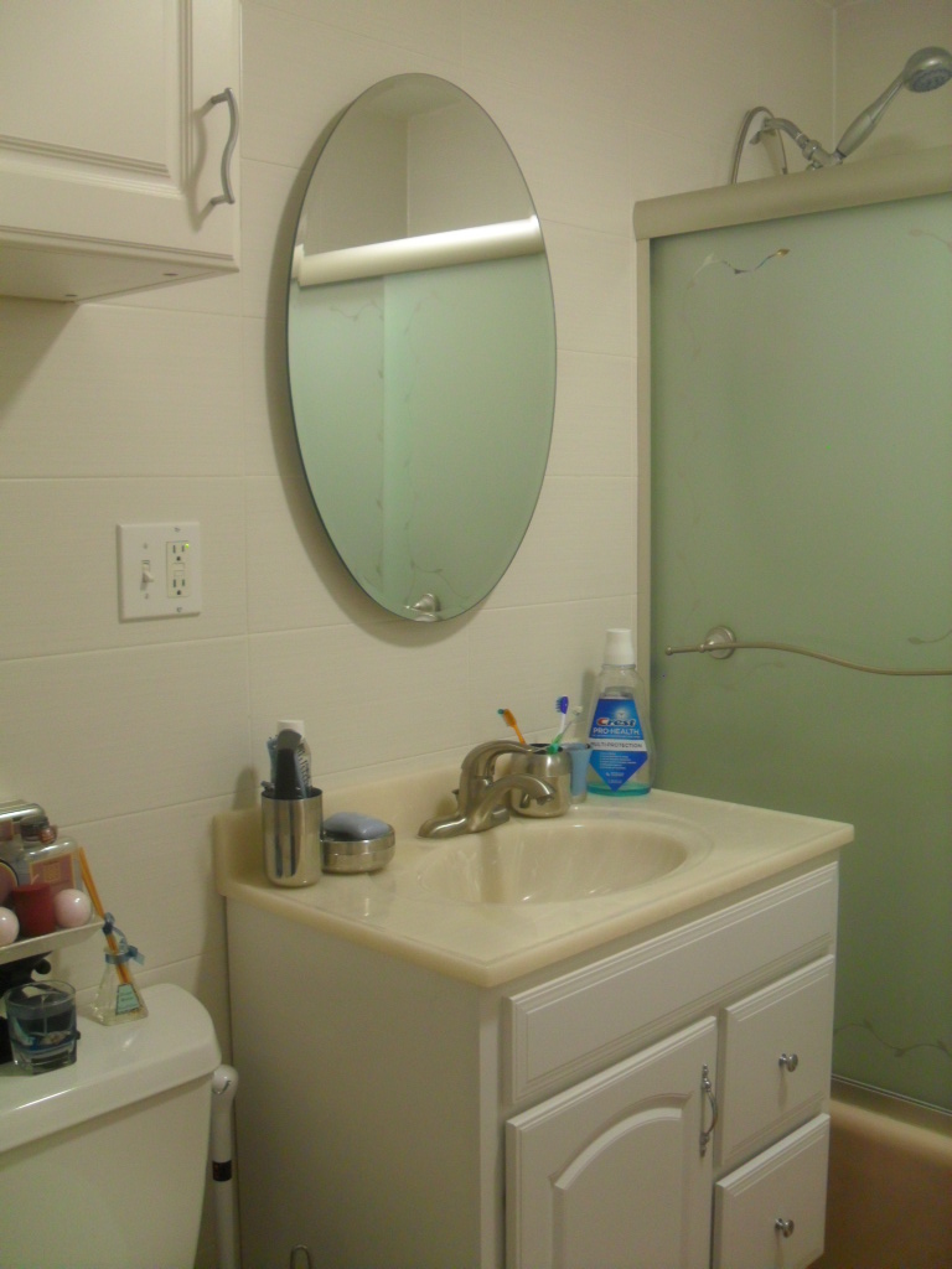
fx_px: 1283
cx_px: 476
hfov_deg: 40.7
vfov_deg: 52.6
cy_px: 634
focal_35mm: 35
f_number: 2.8
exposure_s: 1/20
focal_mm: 6.2
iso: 200
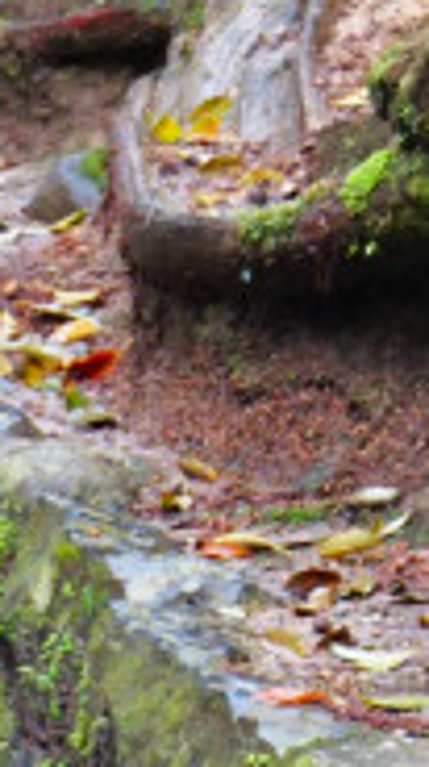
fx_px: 7034
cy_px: -1021
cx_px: 920
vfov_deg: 6.0
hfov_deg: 3.5
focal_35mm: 347
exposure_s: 1/80
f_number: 5.6
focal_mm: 45
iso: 640
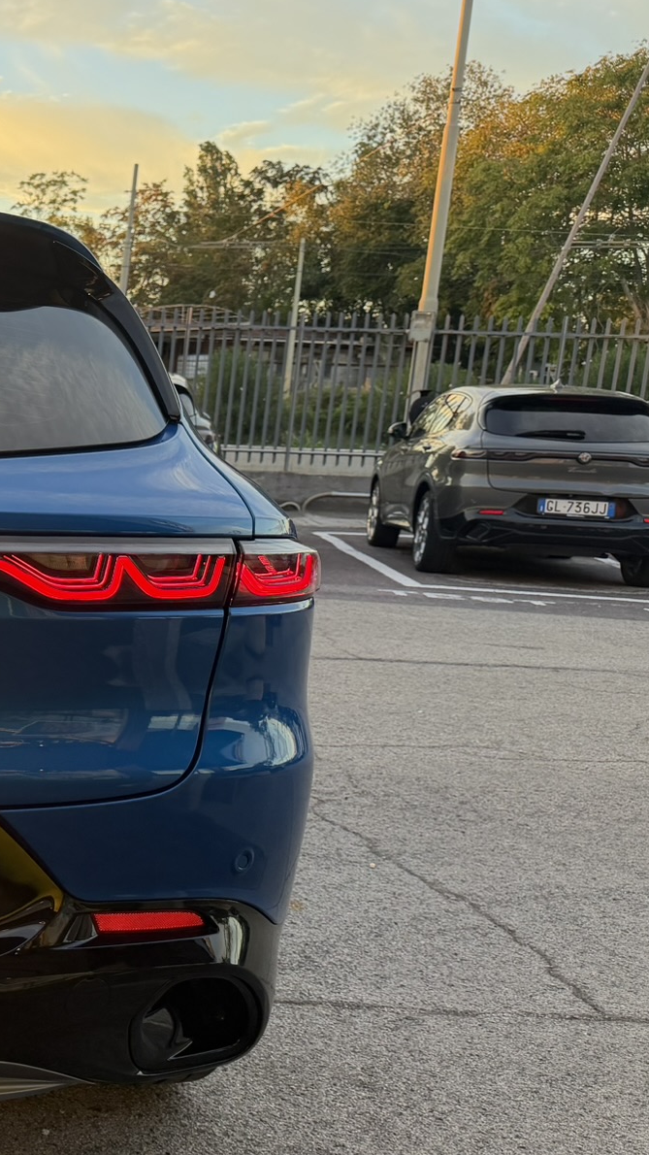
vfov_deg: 45.4
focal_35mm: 45
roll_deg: -2.1
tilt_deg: -12.0
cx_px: -288
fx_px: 1377
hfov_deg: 22.4
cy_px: 646
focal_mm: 6.76
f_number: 1.78
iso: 125
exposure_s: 1/198
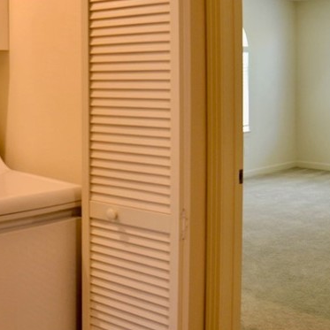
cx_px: 46
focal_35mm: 49
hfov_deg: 33.2
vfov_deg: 34.1
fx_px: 528
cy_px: 89
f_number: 4
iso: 450
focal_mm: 14
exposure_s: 1/60
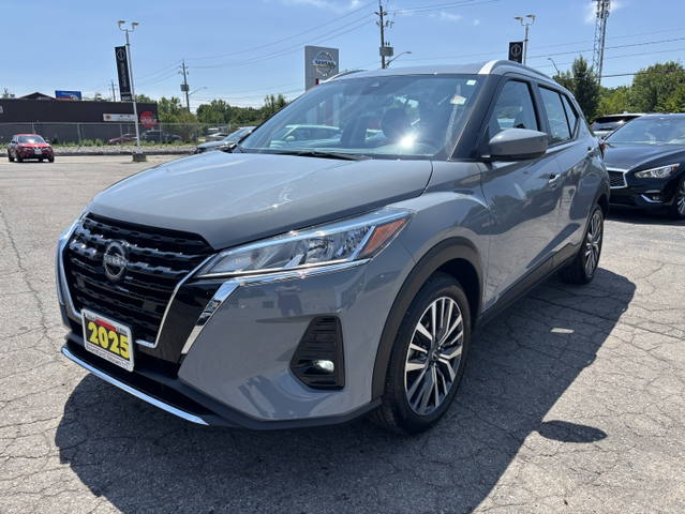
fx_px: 515
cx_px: 342
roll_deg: +0.2
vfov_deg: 53.1
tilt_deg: -13.1
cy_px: 257
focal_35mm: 26
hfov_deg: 67.3
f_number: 1.6
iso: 50
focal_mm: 5.96
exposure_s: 1/2342
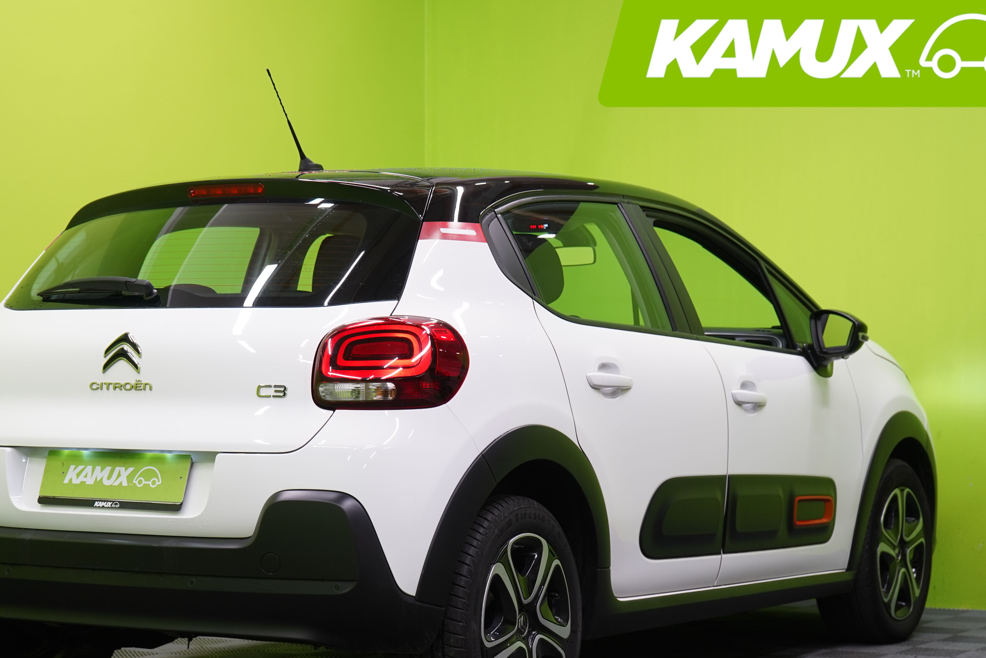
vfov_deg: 16.1
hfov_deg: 23.9
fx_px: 2328
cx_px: 430
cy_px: 398
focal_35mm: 85
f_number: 5.6
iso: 400
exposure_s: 1/30
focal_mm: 62
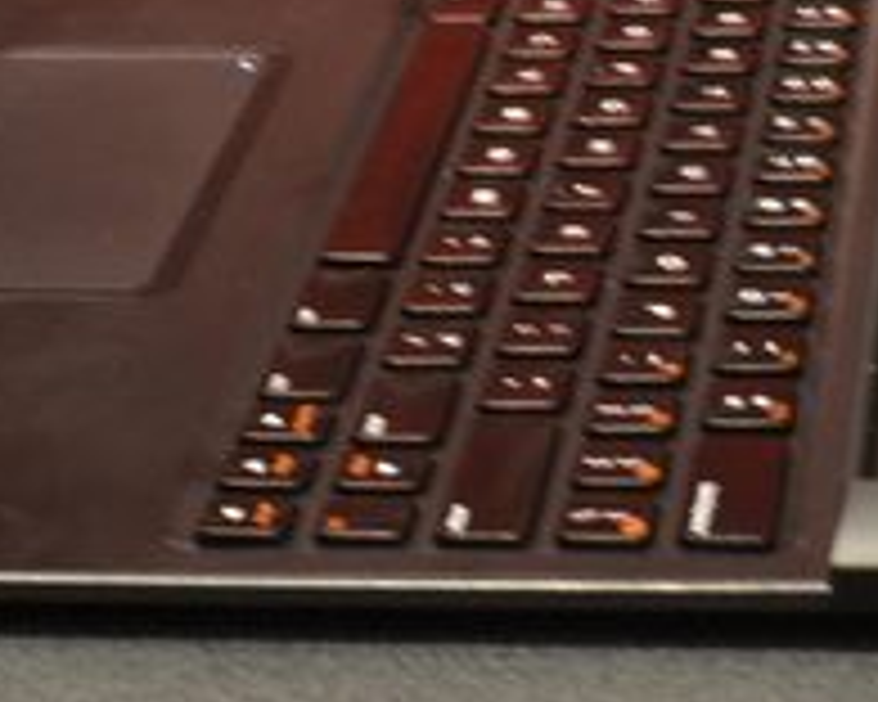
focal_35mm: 150
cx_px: 639
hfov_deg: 12.8
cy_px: -70
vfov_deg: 10.2
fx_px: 3898
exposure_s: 1/2.5
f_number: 11
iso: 1600
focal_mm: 32
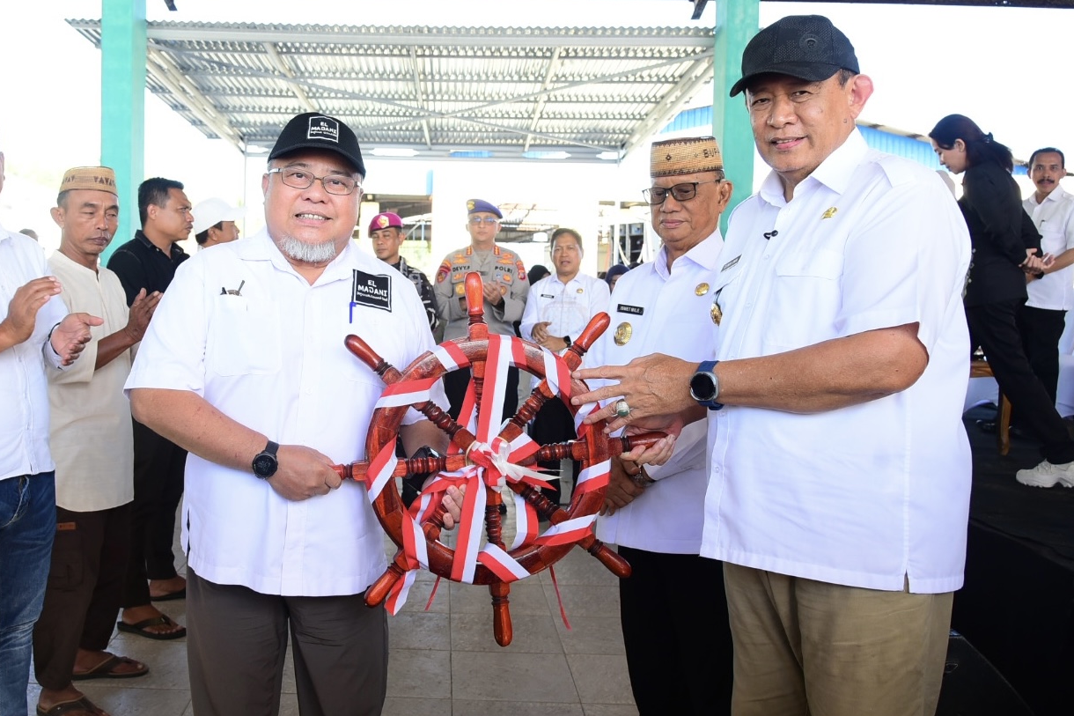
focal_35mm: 25
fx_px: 746
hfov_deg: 71.5
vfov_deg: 51.3
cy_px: 364
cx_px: 540
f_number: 5.6
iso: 800
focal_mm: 24
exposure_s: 1/200
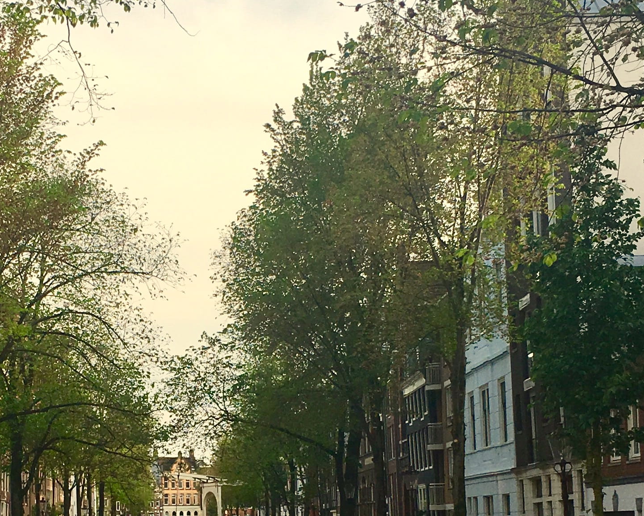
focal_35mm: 79
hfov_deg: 23.9
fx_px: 1506
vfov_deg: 19.1
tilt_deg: +1.0
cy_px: 455
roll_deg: +1.4
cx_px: 179
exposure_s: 1/561
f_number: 2.2
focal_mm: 4.15
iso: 25
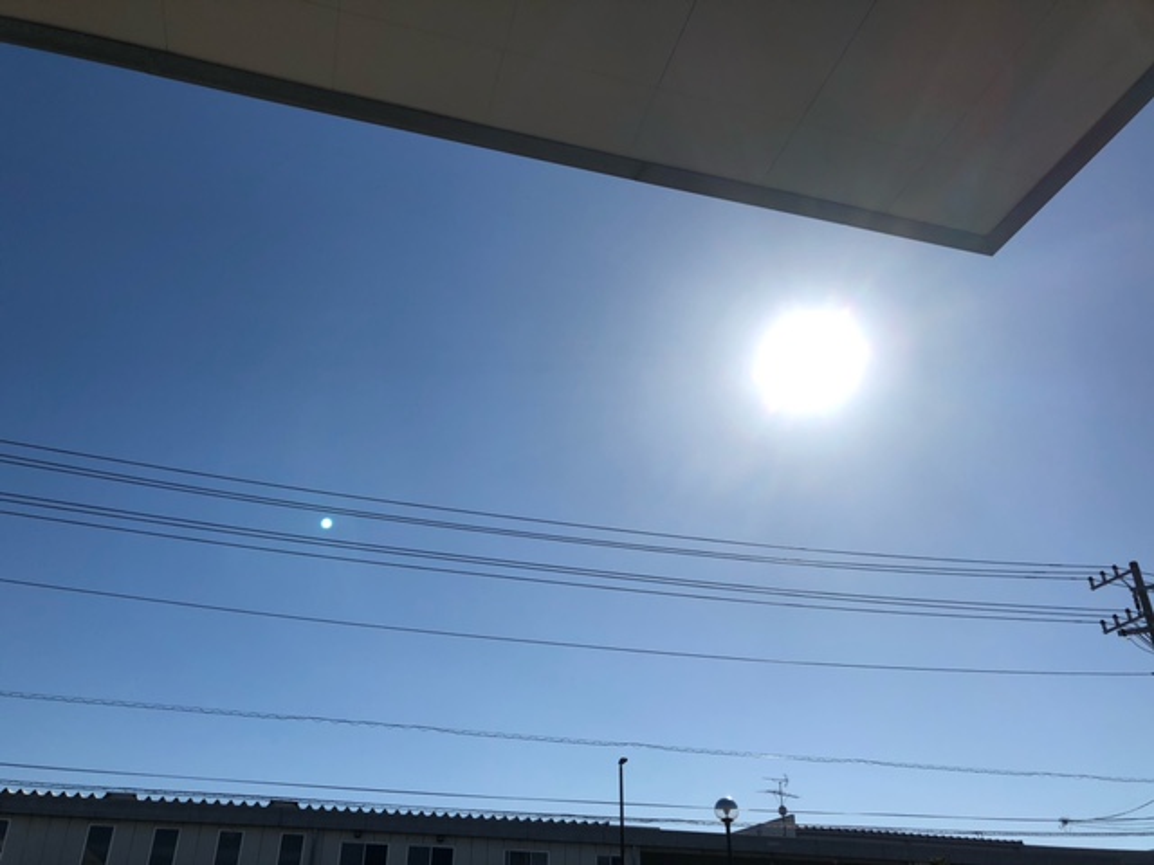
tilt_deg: +31.0
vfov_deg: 49.7
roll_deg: -3.6
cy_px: 432
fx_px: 933
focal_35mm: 28
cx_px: 577
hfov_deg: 63.4
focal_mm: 4
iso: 25
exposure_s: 1/6897
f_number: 1.8
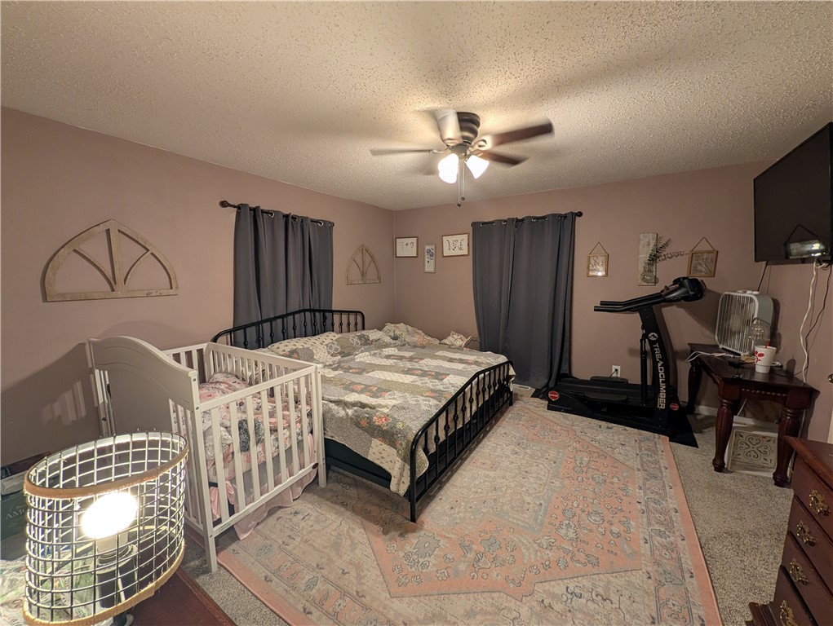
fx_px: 289
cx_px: 416
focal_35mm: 12
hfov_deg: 110.5
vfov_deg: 94.6
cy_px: 313
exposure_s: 1/60
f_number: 1.7
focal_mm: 2.02
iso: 113
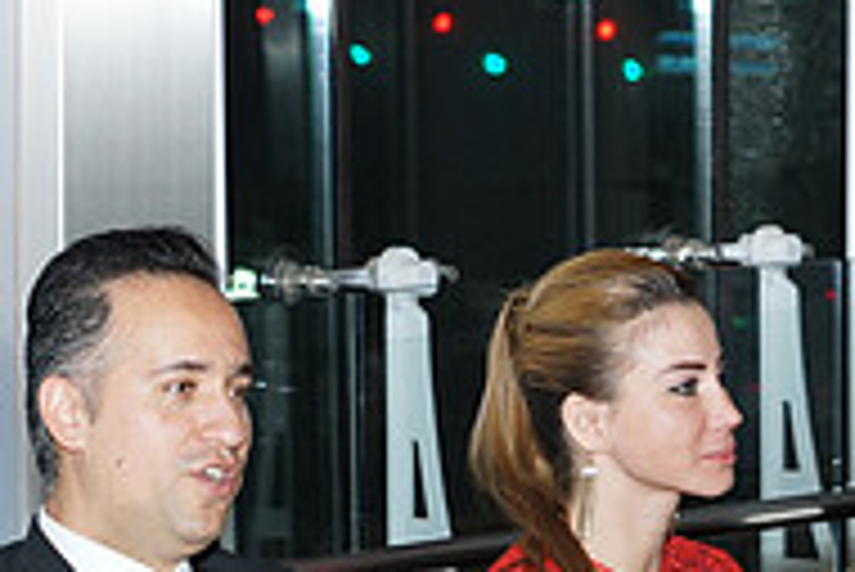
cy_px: 601
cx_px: 400
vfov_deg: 8.5
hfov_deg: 12.8
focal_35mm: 161
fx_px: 3815
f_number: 4.5
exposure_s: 1/50
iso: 400
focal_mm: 35
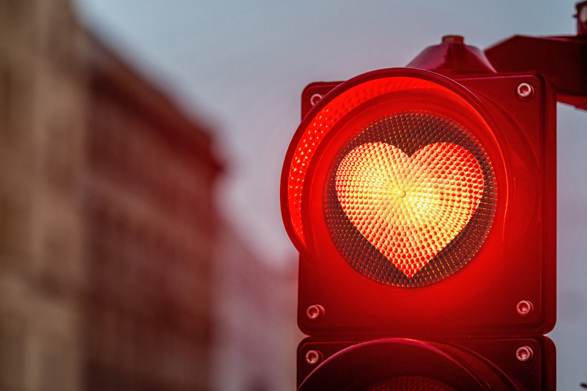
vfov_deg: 10.8
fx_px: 2079
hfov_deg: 16.1
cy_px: 196
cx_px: 294
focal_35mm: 128
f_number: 4.5
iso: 320
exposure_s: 1/250
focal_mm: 85
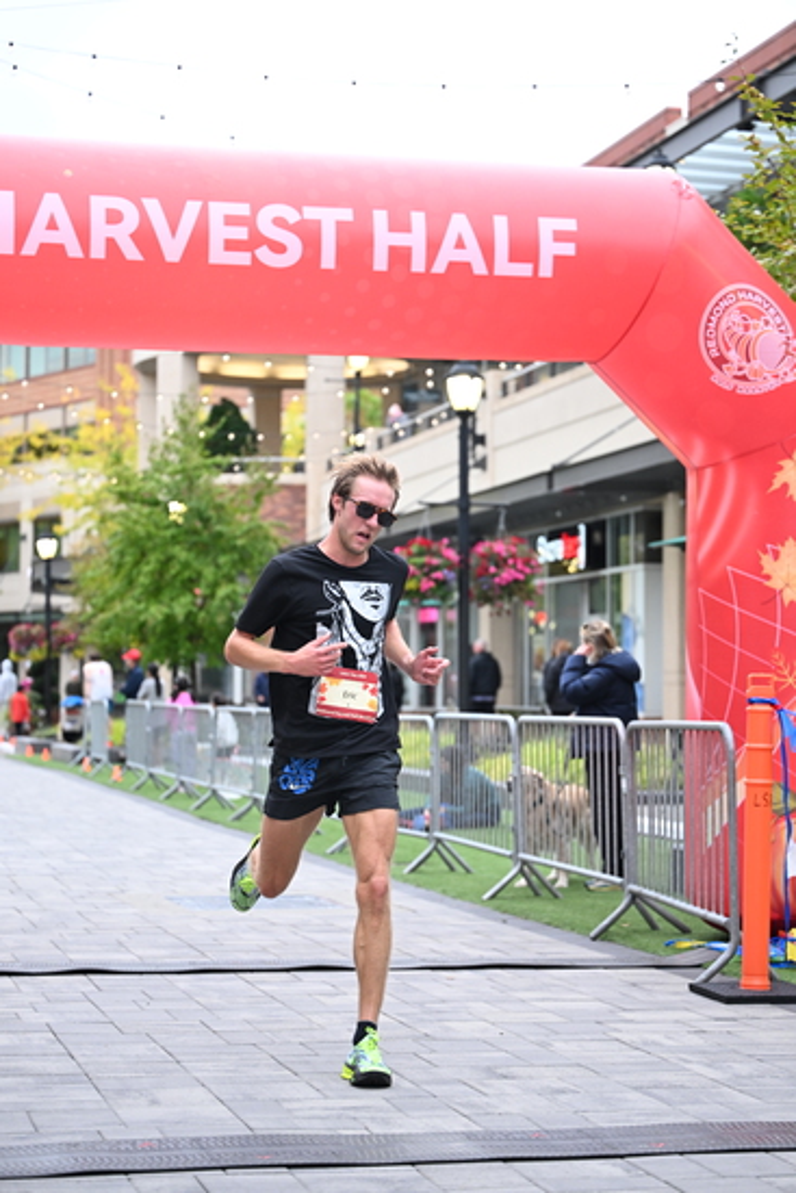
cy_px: 596
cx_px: 398
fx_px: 2320
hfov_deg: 19.5
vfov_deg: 28.8
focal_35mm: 70
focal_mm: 70
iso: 1600
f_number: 2.8
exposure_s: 1/640
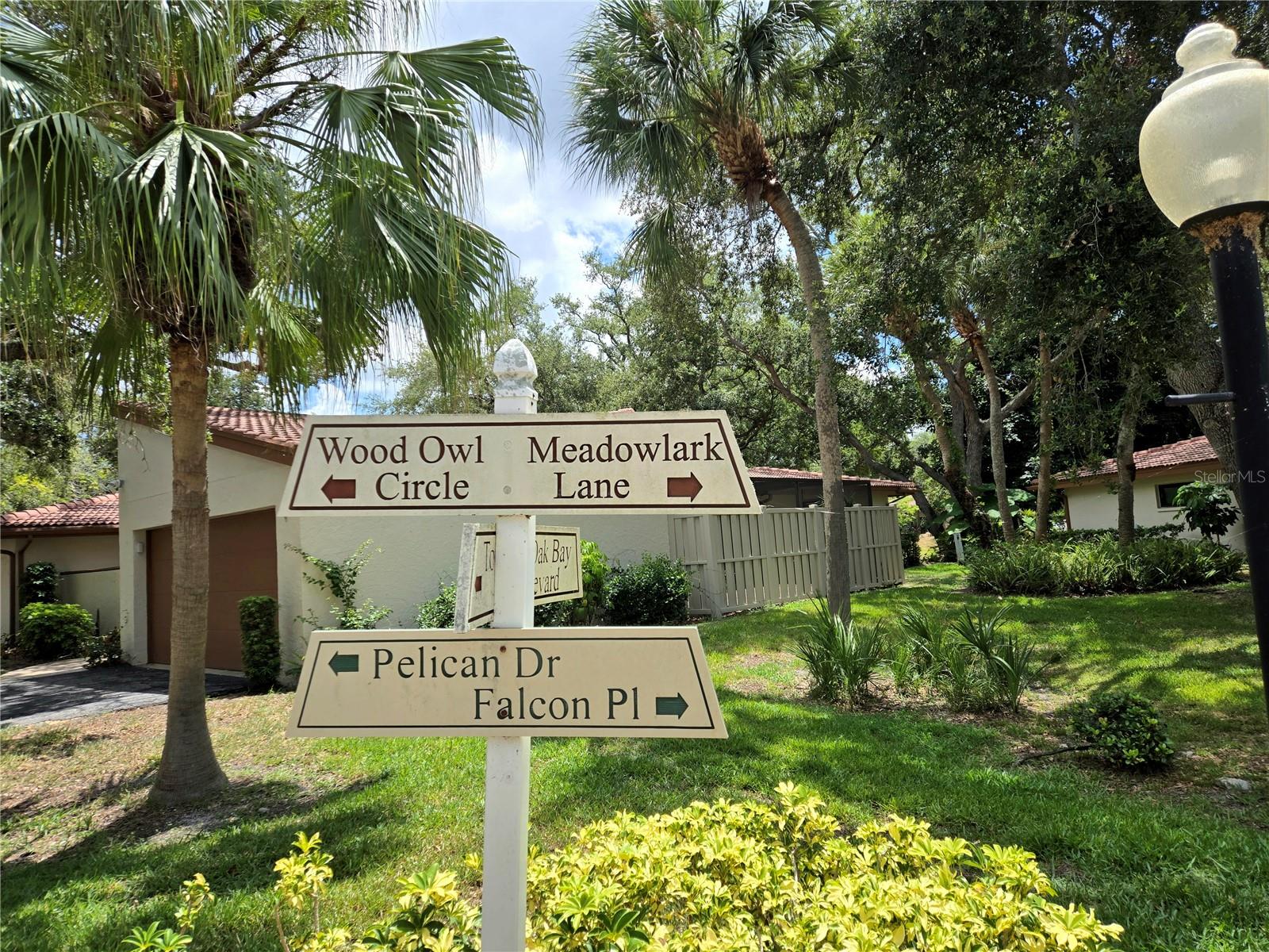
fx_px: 843
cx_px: 634
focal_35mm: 23
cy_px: 476
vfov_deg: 58.9
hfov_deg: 73.9
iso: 25
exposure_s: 1/1429
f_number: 1.8
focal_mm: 5.4
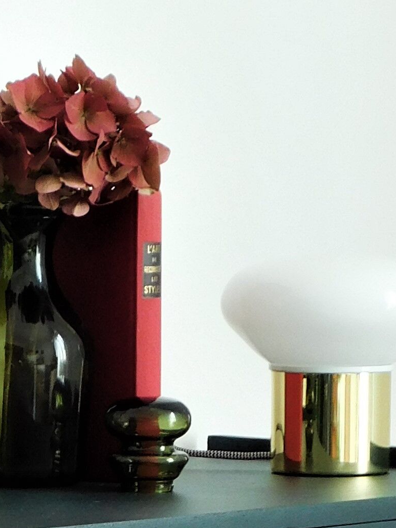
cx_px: -22
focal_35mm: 201
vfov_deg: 9.7
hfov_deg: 7.4
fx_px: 3066
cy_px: 687
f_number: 3.7
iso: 125
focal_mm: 8
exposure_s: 1/8
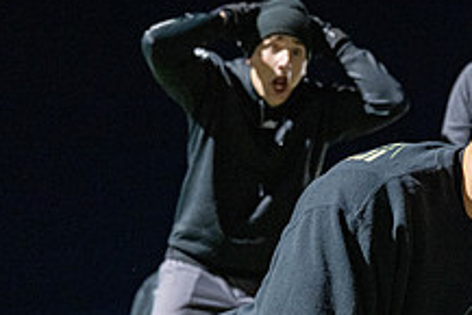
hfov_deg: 19.9
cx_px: 409
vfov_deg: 13.2
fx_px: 1325
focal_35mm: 101
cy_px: 390
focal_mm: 32.5
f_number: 3.2
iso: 2000
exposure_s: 1/160
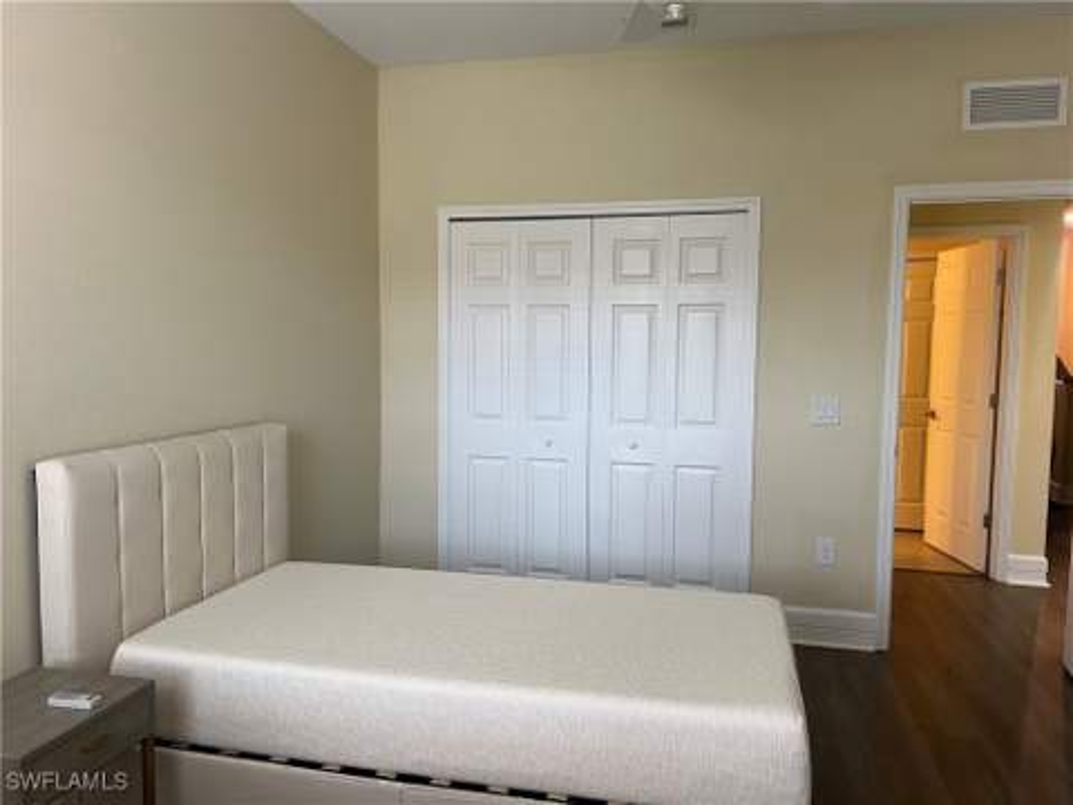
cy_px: 402
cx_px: 536
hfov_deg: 67.3
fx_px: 806
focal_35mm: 26
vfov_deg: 53.1
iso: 100
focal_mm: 5.7
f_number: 1.5
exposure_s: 1/60
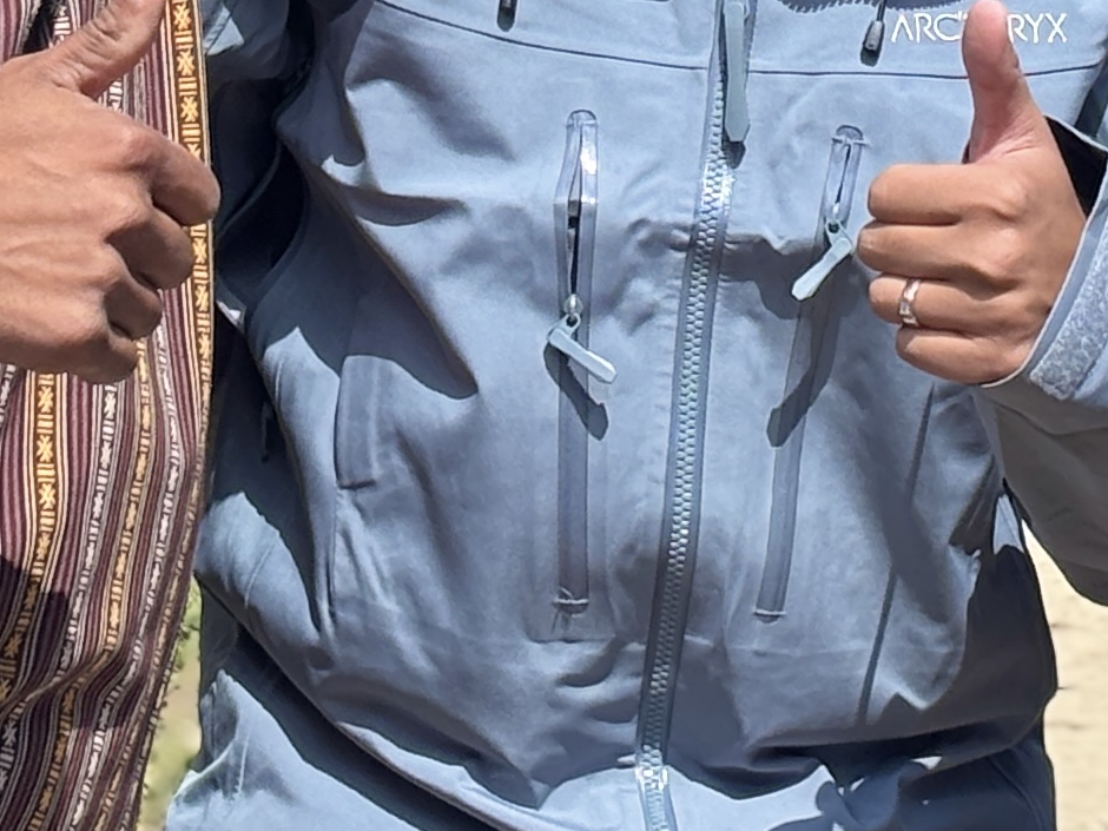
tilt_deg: +11.1
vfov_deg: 6.6
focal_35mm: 223
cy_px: -341
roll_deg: +0.9
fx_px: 7138
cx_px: 743
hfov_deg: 8.9
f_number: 1.6
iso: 32
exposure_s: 1/1080
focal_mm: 5.96
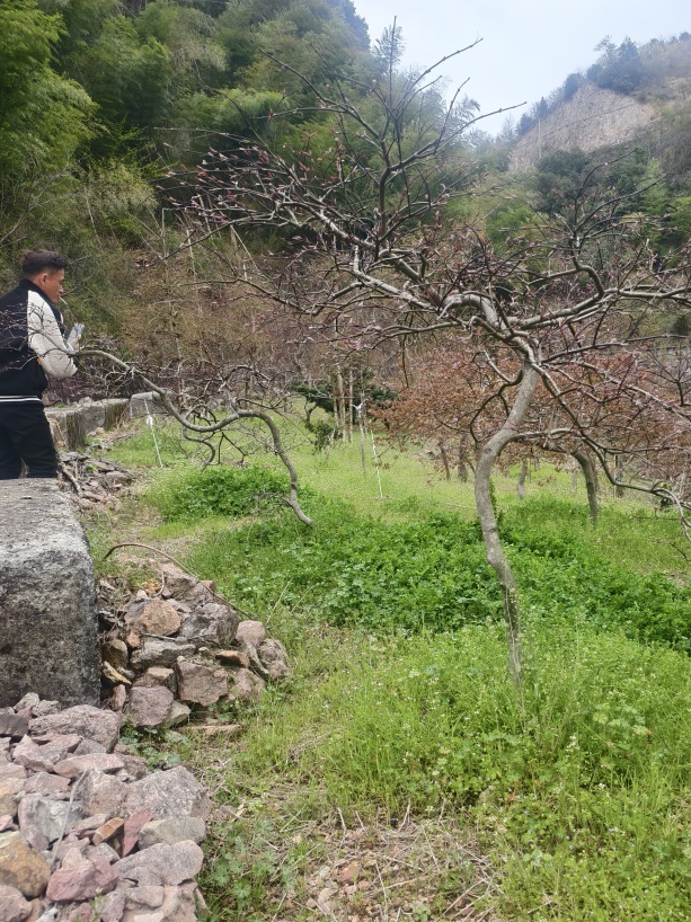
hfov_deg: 46.2
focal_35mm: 30
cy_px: 525
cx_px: 448
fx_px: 799
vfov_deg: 59.7
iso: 72
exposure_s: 1/1466
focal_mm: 5.6
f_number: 1.57
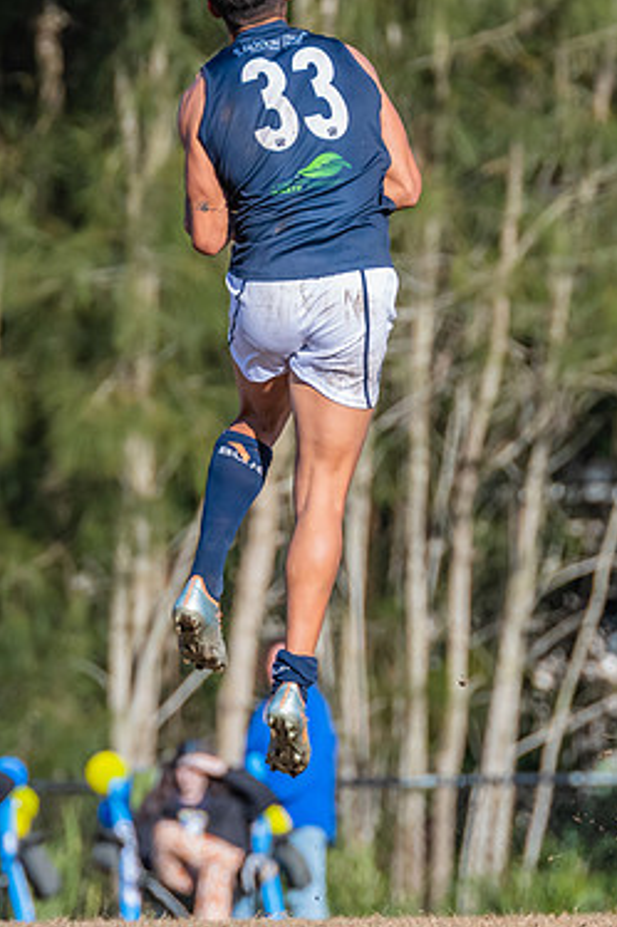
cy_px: 268
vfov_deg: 1.9
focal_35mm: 1059
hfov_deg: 1.3
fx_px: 27248
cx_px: 346
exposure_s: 1/2000
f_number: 7.1
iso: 800
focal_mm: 420
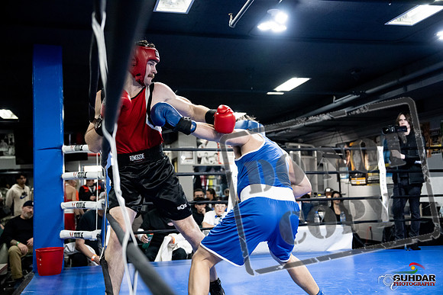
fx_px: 517
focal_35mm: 42
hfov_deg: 46.4
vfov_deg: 31.9
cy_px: 148
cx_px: 222
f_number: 2.8
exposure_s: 1/1000
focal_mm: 42
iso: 10000
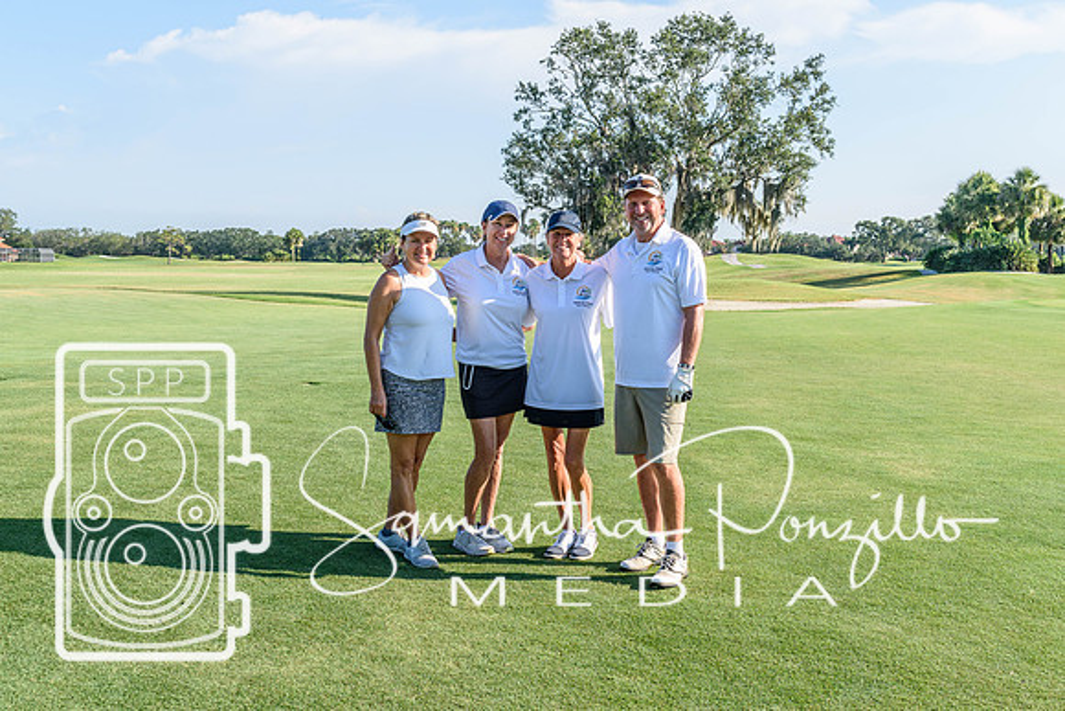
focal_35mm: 42
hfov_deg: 46.4
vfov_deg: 31.9
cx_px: 532
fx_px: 1243
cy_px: 356
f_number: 9
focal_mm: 28
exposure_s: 1/320
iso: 200
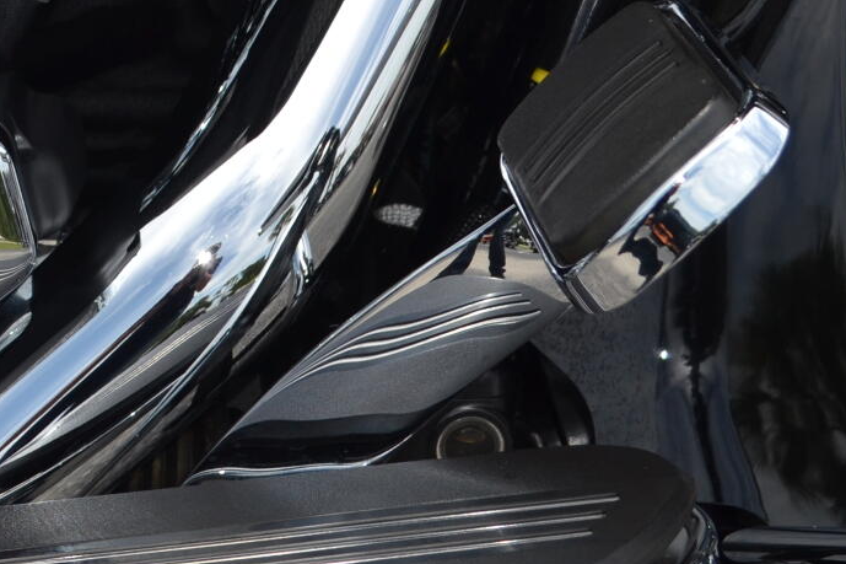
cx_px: -172
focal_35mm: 148
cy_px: -244
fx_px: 3477
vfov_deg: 9.1
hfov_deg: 13.5
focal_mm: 34
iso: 100
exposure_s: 1/200
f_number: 8
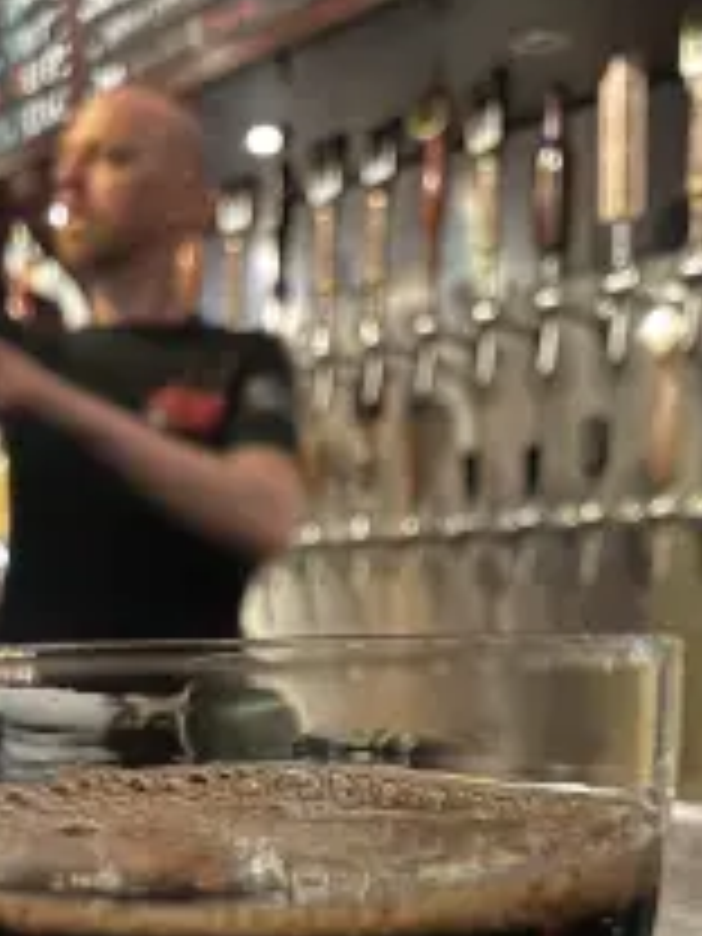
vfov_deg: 35.7
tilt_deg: -10.3
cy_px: 855
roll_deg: +1.3
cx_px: 266
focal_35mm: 50
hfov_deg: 29.0
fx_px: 1352
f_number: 1.6
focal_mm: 5.1
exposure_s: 1/20
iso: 1000
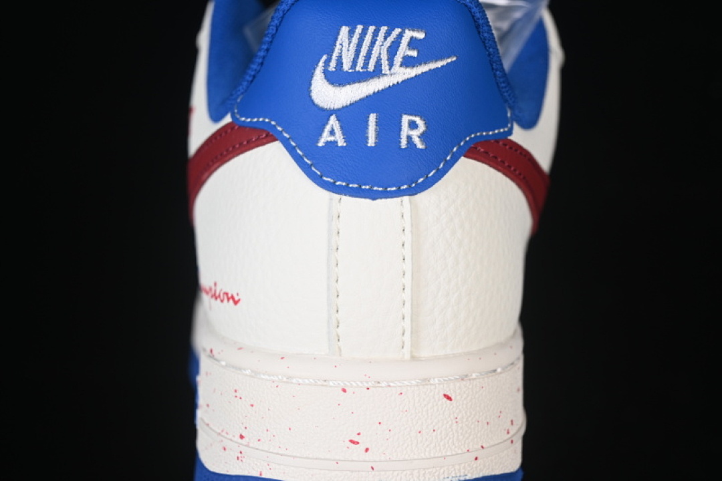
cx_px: 361
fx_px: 1504
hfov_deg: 27.0
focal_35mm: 75
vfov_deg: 18.2
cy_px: 240
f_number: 7.1
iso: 160
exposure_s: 1/100
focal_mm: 50
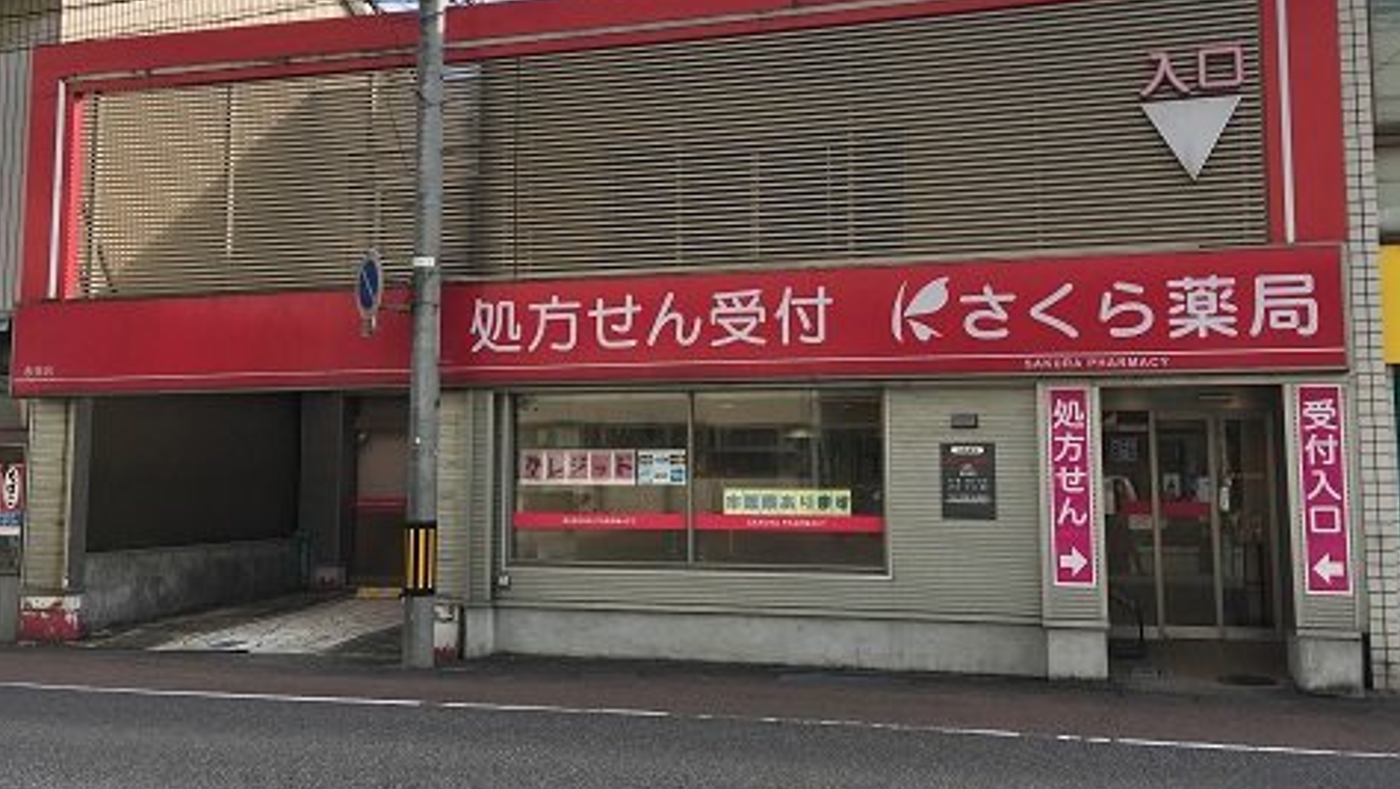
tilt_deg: +5.7
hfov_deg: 61.0
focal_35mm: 32
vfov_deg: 36.4
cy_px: 281
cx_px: 703
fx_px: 1188
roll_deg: -1.4
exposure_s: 1/1054
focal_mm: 4.15
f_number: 2.2
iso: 25
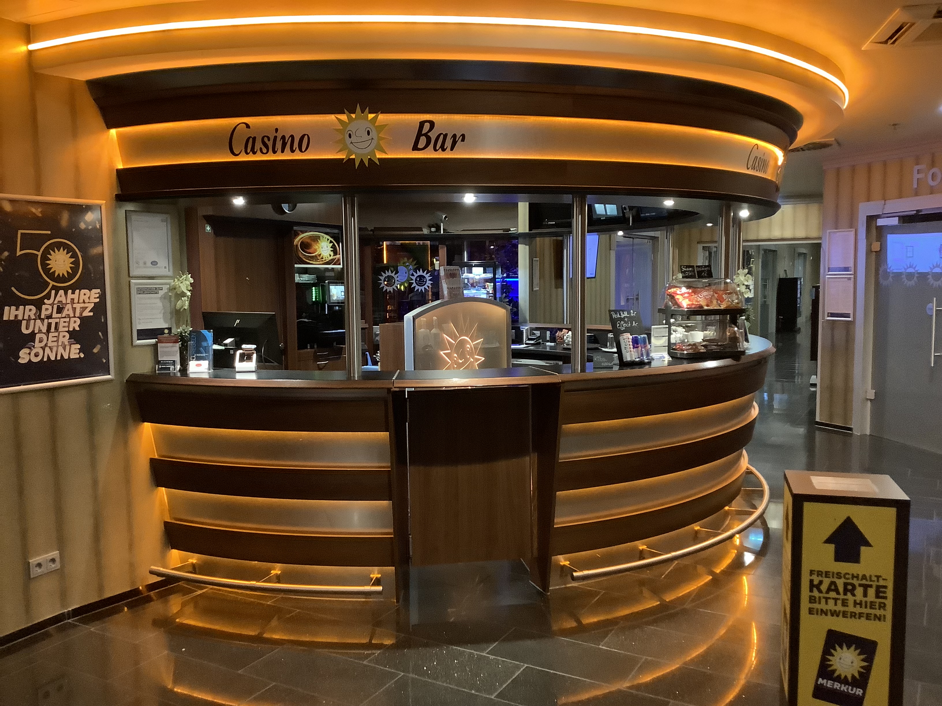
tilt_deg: -5.0
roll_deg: +0.0
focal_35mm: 31
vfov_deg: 45.4
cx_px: 471
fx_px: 844
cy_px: 353
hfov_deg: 58.4
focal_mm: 3.3
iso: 640
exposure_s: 1/24
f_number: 2.4
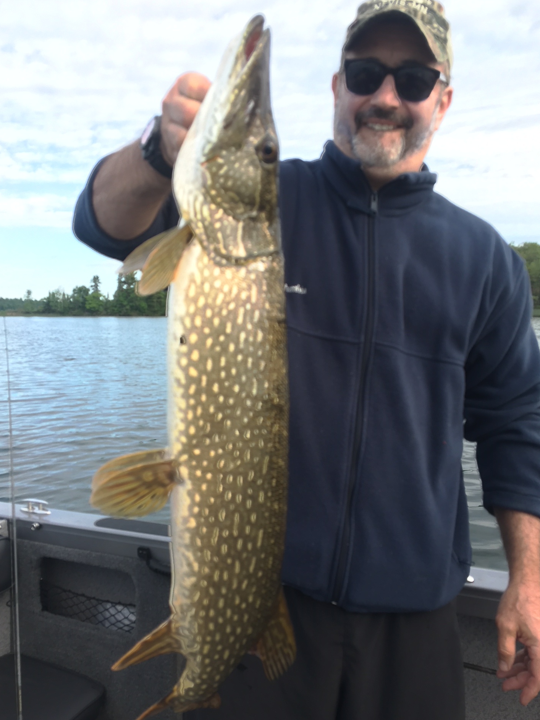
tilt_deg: -2.4
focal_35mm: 31
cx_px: 262
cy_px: 359
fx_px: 645
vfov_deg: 58.4
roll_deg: -1.0
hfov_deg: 45.4
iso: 25
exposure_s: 1/126
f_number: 2.2
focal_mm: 4.15
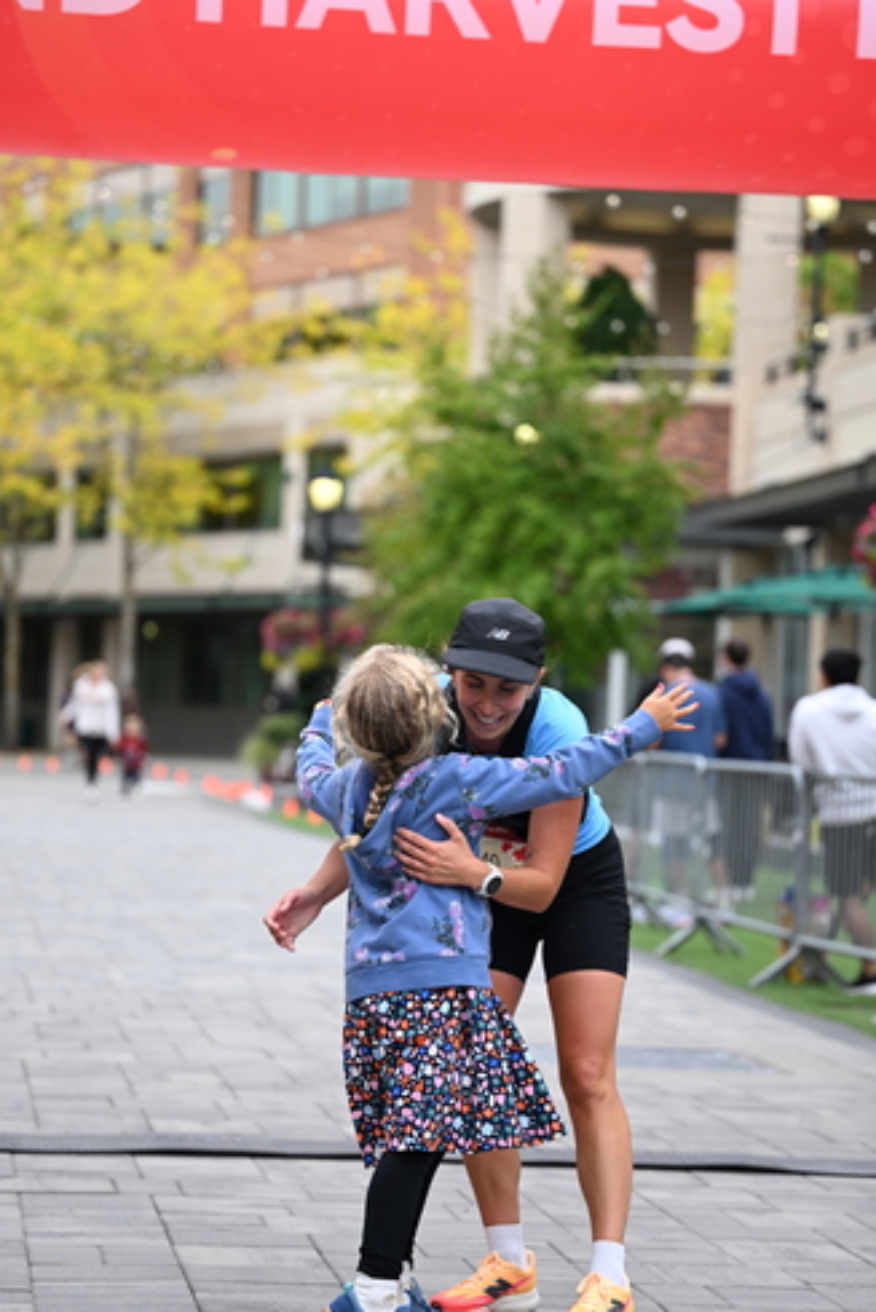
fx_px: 3684
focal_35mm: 101
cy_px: 669
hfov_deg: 13.6
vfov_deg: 20.2
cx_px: 476
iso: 640
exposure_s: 1/2000
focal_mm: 90
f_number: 2.8
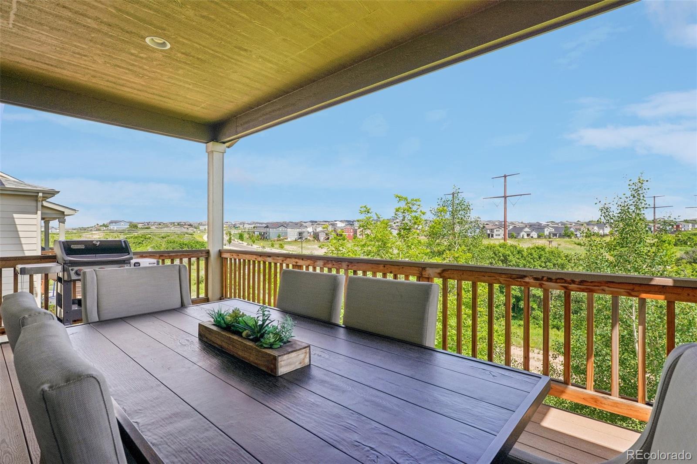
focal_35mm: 16
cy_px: 232
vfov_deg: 72.0
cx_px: 348
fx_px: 319
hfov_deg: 95.0
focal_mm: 11
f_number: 8
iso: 100
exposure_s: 1/250
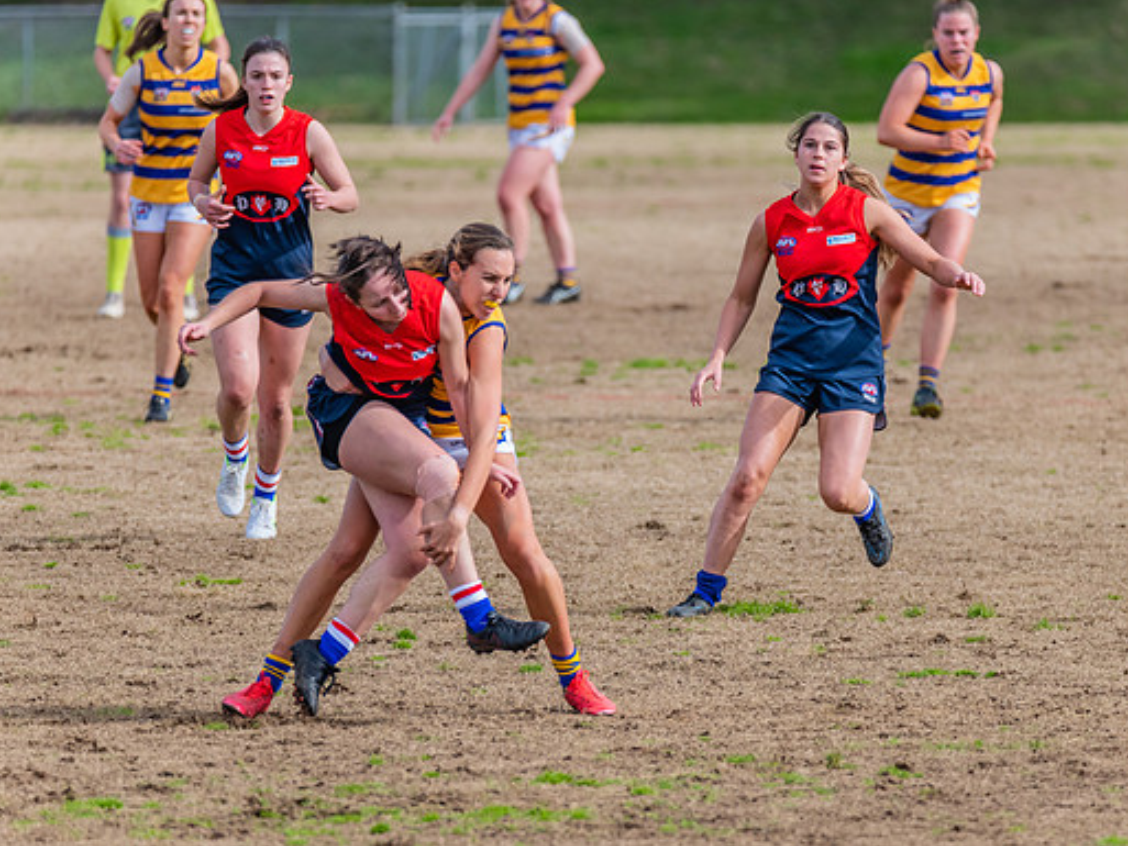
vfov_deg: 2.9
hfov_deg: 3.9
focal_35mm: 506
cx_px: 631
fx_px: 16492
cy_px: 466
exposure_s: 1/2000
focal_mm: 420
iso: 800
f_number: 7.1
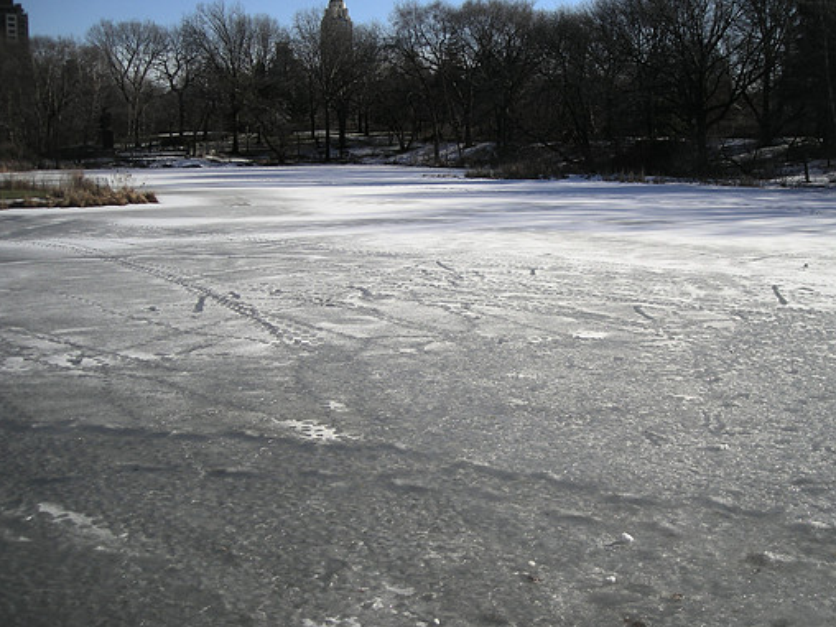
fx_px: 966
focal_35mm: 40
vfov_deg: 36.0
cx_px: 459
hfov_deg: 46.7
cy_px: 305
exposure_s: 1/250
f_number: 5.7
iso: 50
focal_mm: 5.7
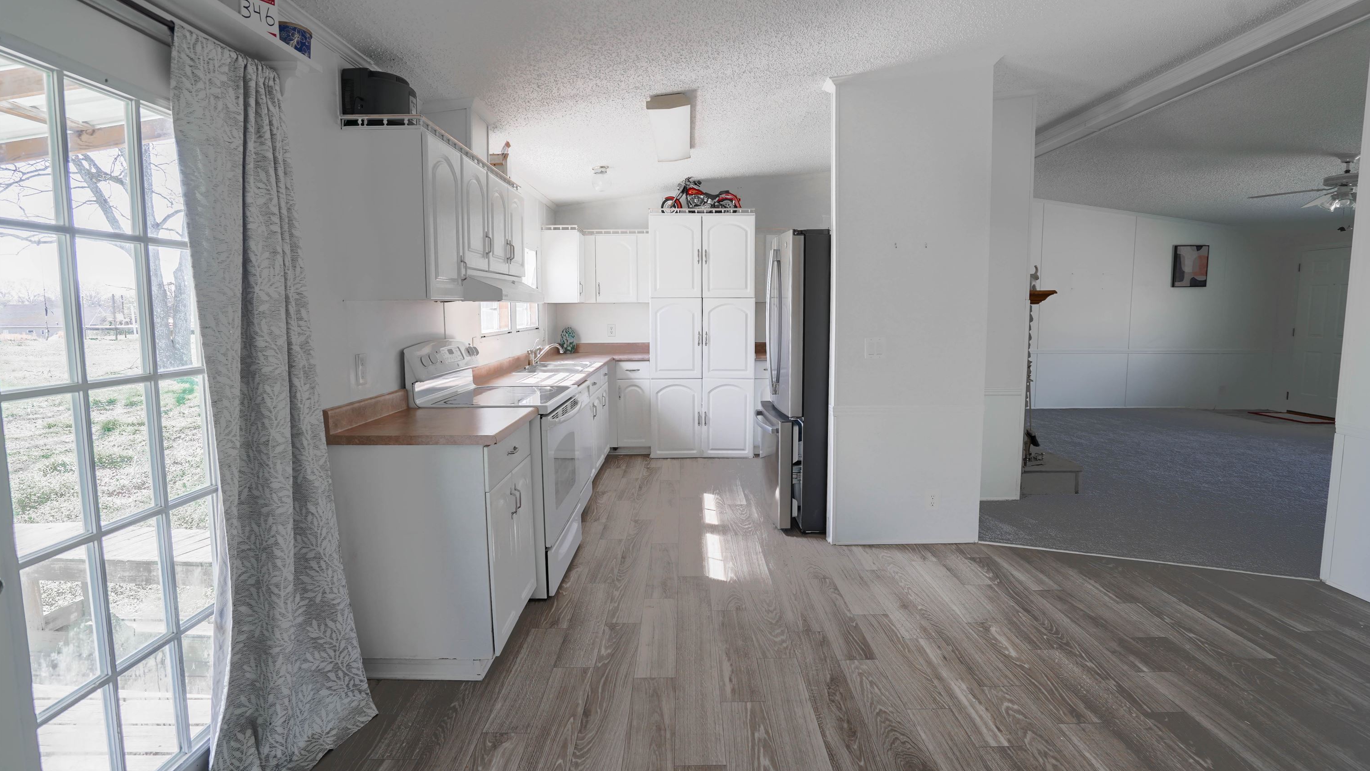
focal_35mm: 17
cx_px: 693
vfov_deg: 63.9
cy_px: 375
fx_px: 618
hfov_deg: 95.9
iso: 125
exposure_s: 1/160
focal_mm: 16
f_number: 5
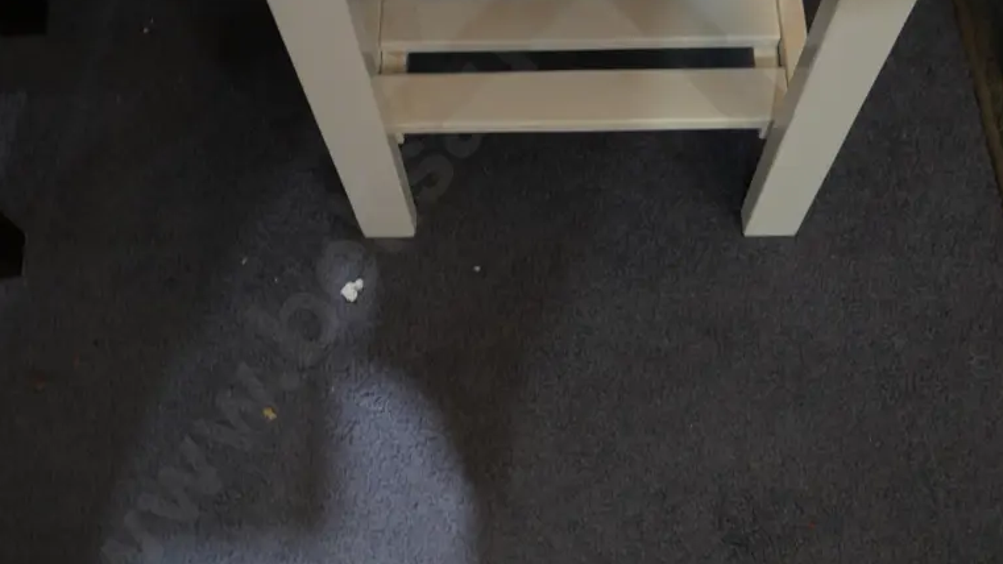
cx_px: 504
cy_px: 59
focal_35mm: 44
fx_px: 1170
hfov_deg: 46.4
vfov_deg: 26.2
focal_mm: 15
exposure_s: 1/60
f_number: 3.6
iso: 400
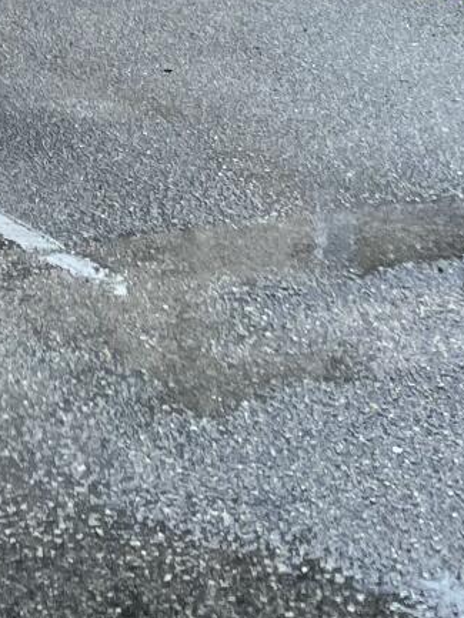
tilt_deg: +10.3
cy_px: -734
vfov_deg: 13.3
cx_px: -227
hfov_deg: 11.8
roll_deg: +0.0
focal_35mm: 120
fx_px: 2144
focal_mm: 4.2
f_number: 1.6
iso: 50
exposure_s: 1/469
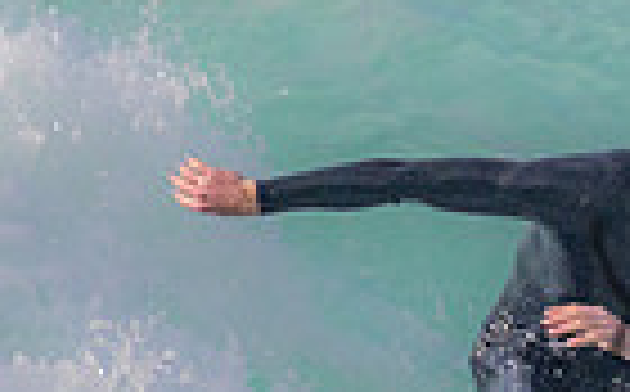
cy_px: 392
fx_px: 67454
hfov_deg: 0.5
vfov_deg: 0.3
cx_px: 1136
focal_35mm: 3935
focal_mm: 800
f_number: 11
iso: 1250
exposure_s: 1/2000
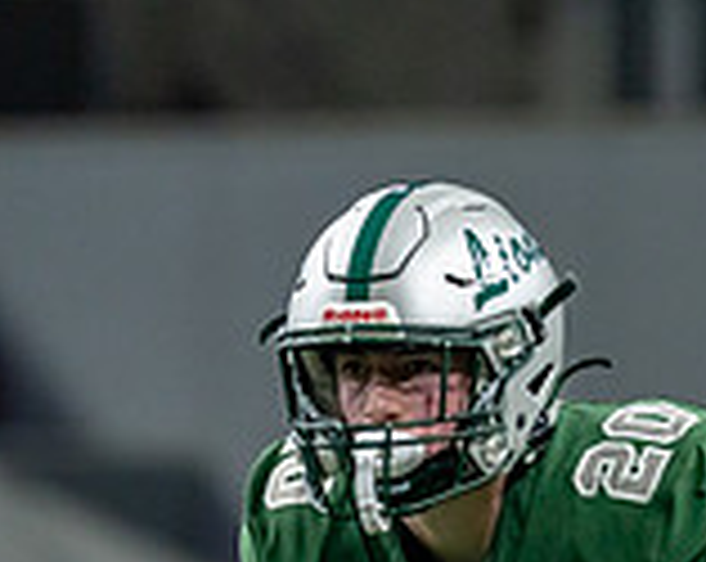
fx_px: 18416
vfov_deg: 1.7
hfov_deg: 2.2
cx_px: 511
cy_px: 935
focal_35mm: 883
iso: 800
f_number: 2.8
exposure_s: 1/1000
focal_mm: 182
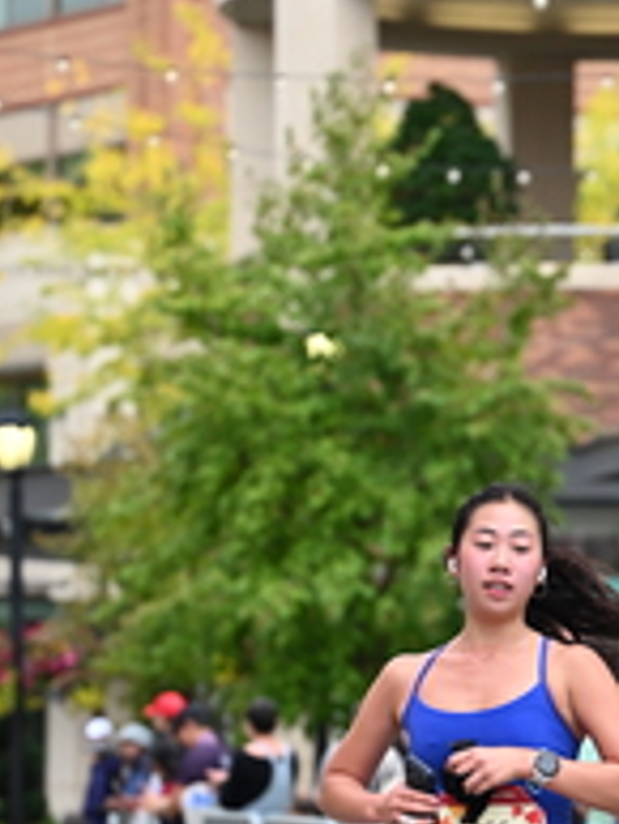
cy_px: 572
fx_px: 5668
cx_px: 647
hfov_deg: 6.2
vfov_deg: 8.3
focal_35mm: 238
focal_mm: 87
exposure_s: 1/2000
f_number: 2.8
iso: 640
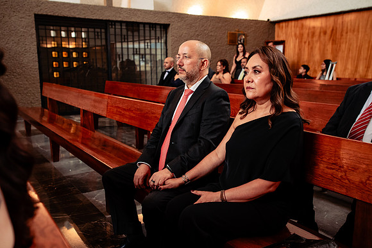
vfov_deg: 37.9
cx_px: 186
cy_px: 124
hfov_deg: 54.4
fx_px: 362
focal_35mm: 35
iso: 1600
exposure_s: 1/125
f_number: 4.5
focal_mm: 35
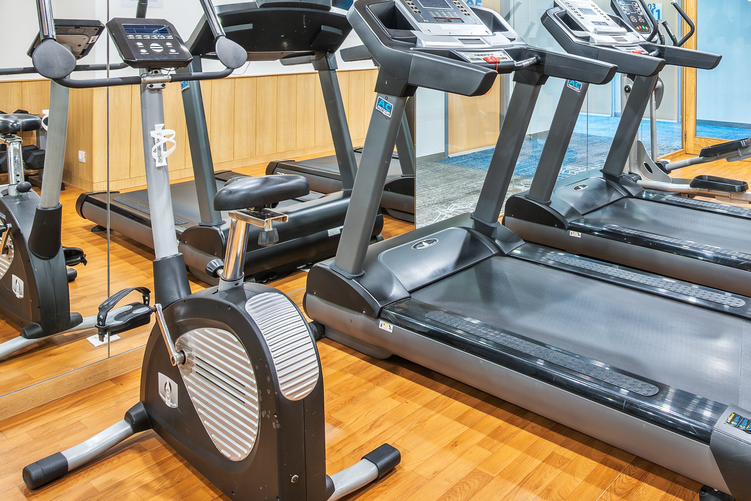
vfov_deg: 40.9
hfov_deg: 58.0
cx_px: 619
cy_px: 34
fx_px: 605
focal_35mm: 29
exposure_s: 1/1.67
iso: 400
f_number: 8
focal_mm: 14
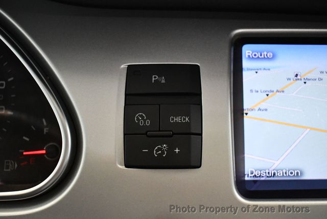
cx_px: 164
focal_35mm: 44
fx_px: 400
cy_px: 110
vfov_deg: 30.6
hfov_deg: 44.5
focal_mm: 22
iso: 4500
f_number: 3.8
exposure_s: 1/60
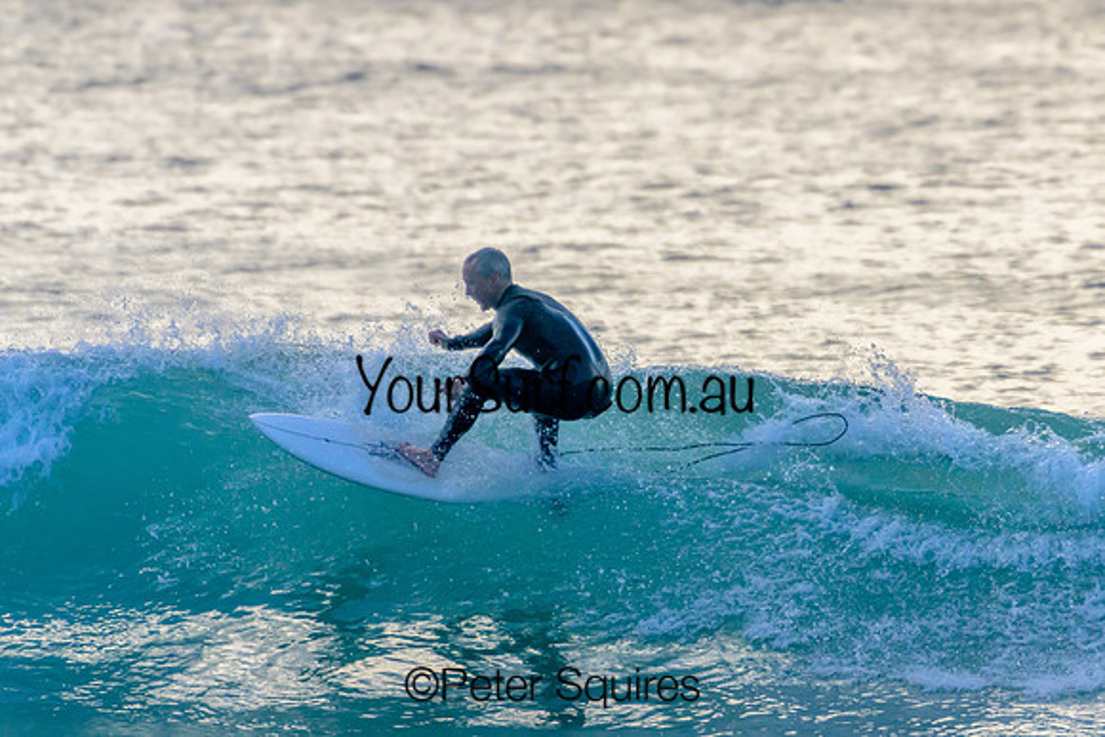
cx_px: 552
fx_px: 23025
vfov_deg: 1.8
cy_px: 368
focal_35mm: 750
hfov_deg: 2.7
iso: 1400
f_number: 11
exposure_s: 1/2000
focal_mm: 750
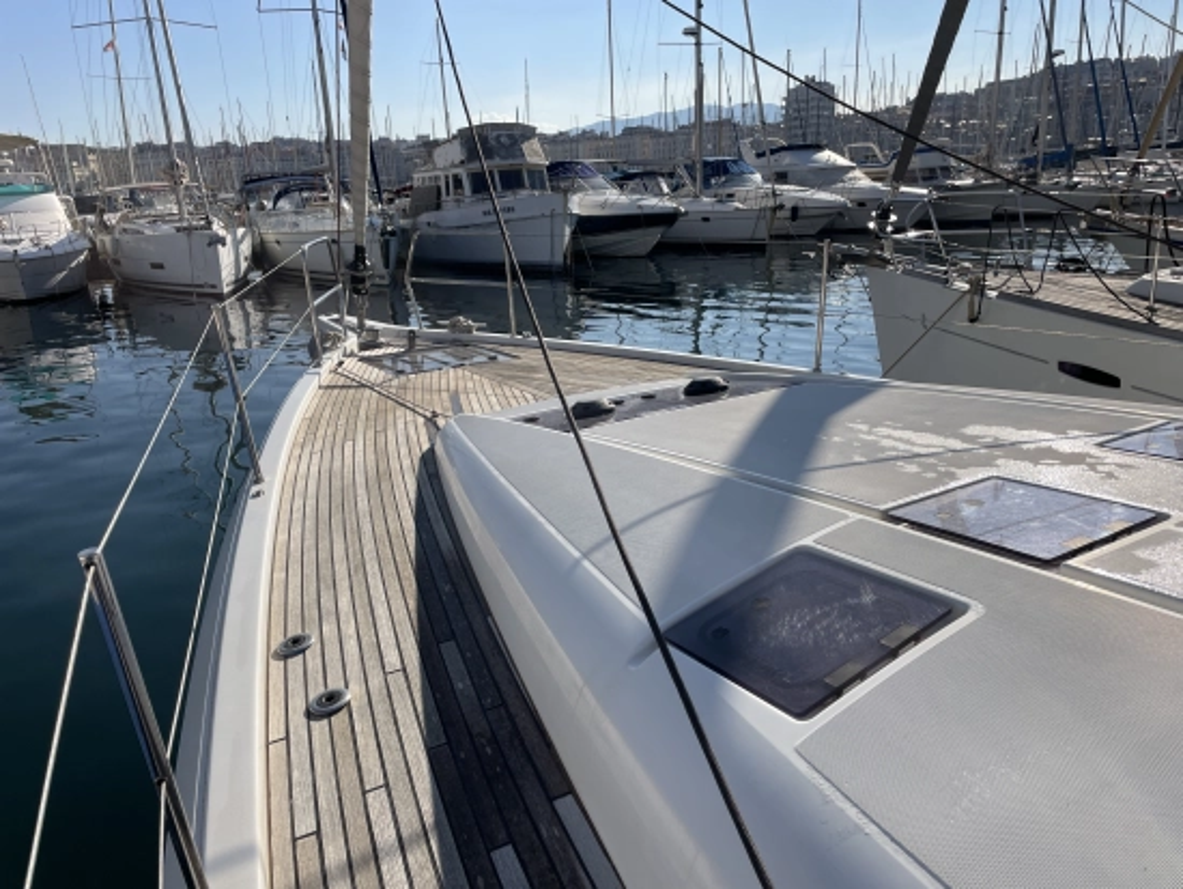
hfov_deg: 67.3
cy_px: 444
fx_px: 889
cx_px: 592
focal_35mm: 26
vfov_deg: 53.1
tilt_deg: -15.1
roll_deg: +2.6
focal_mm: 4.2
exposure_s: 1/6897
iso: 32
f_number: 1.6
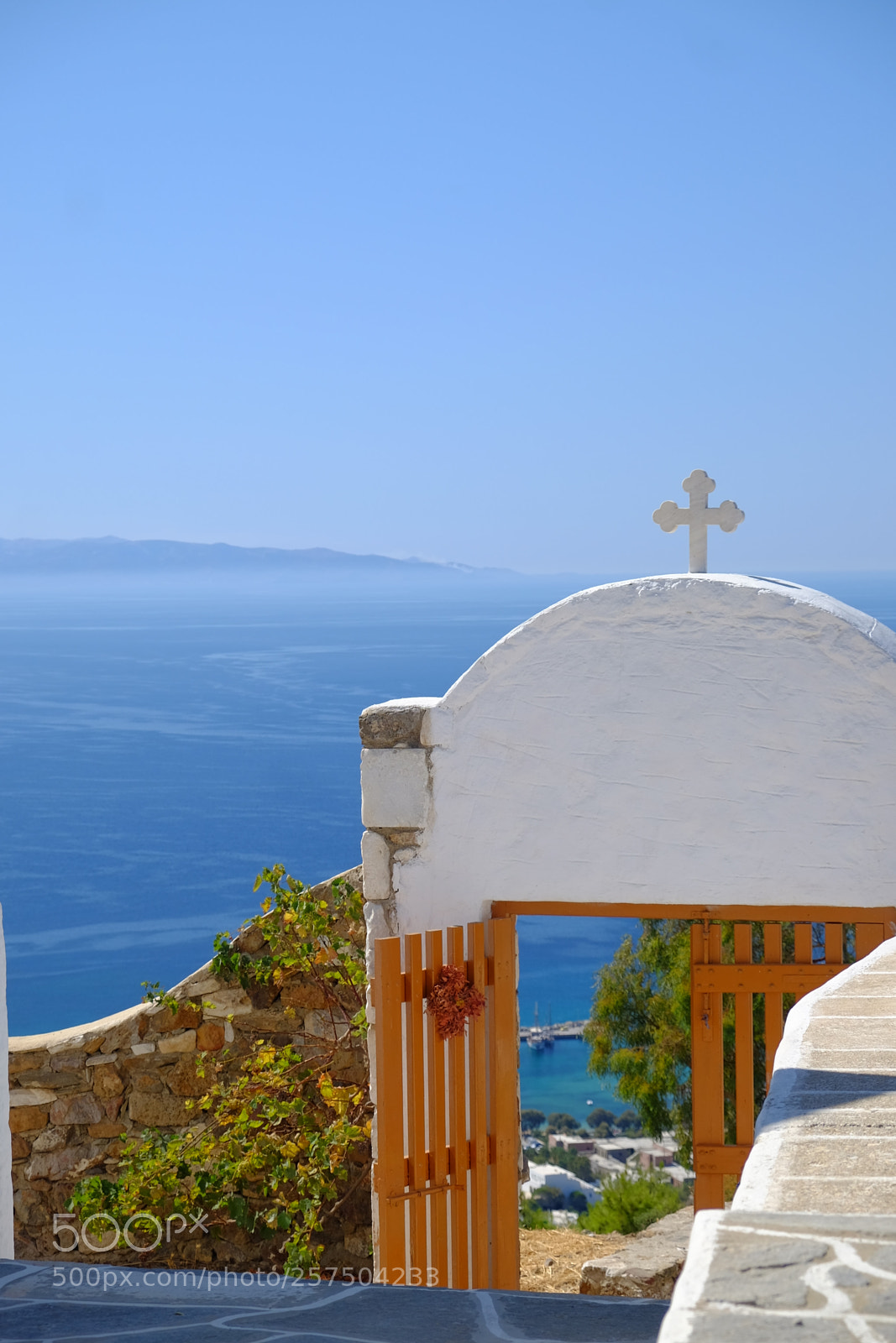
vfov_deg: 24.5
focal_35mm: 83
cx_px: 448
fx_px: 3098
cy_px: 672
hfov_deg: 16.5
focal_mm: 55
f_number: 5.6
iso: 200
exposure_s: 1/240
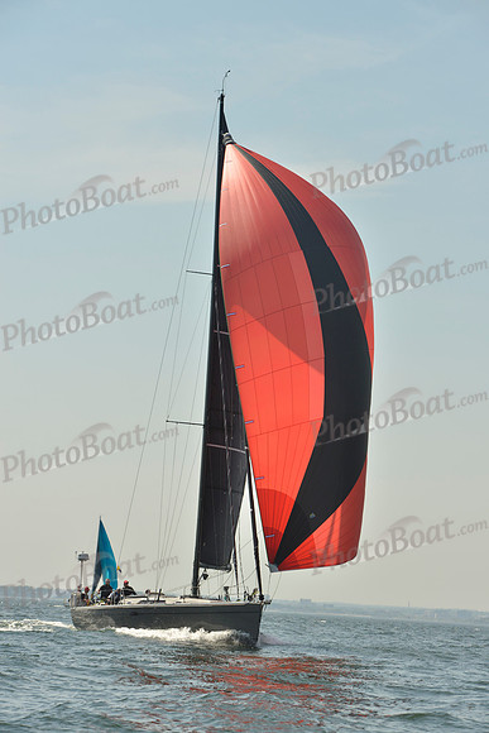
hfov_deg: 13.7
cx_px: 244
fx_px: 2036
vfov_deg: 20.4
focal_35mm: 100
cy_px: 366
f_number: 7.1
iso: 200
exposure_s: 1/1250
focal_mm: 100
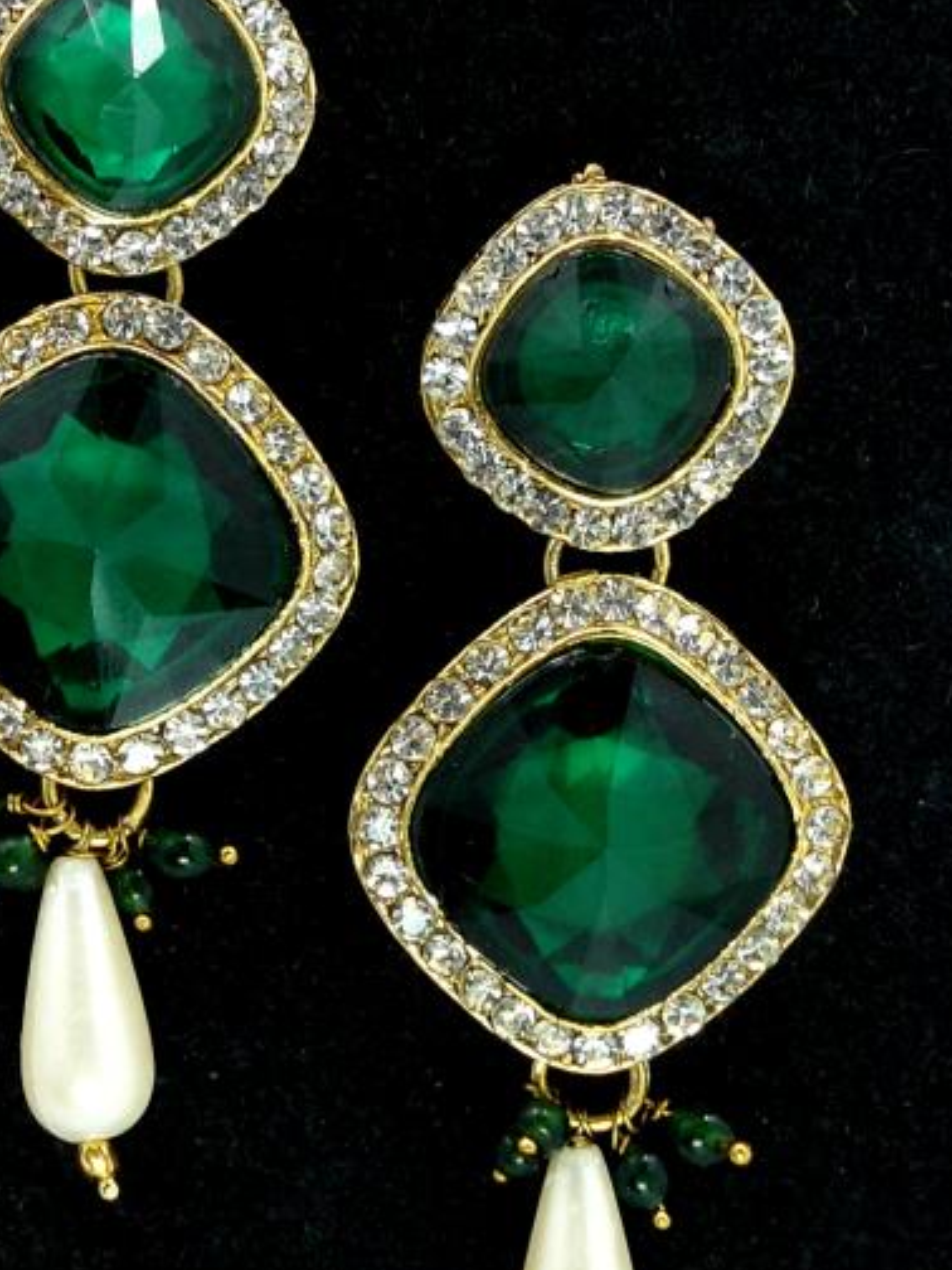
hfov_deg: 30.8
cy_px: 743
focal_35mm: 47
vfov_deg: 40.3
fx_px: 1723
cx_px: 385
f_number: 3.2
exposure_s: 1/50
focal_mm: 6.7
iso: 80
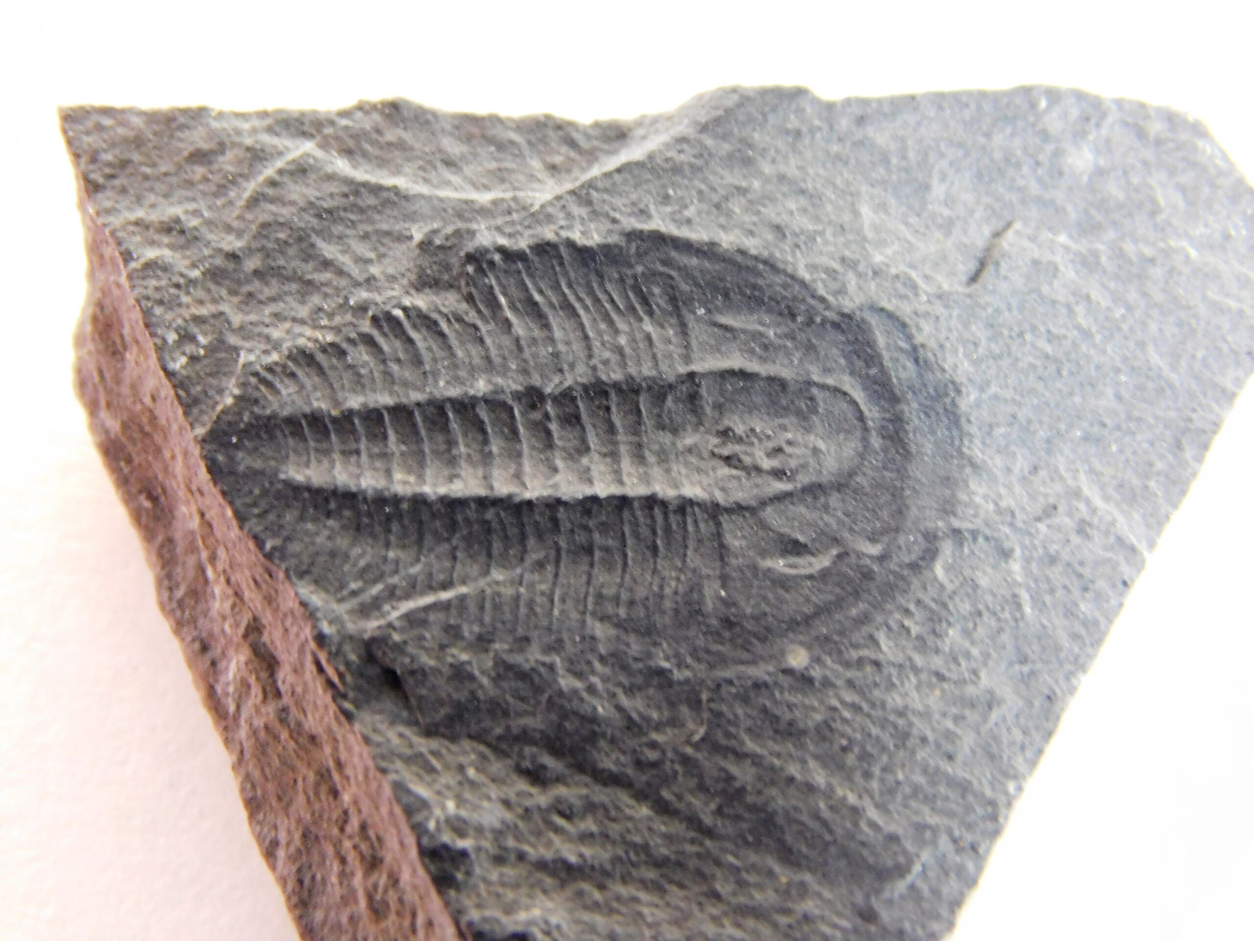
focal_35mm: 202
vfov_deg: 7.4
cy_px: 470
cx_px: 627
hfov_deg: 9.8
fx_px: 7318
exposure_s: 1/13
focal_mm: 35.9
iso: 800
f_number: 5.4
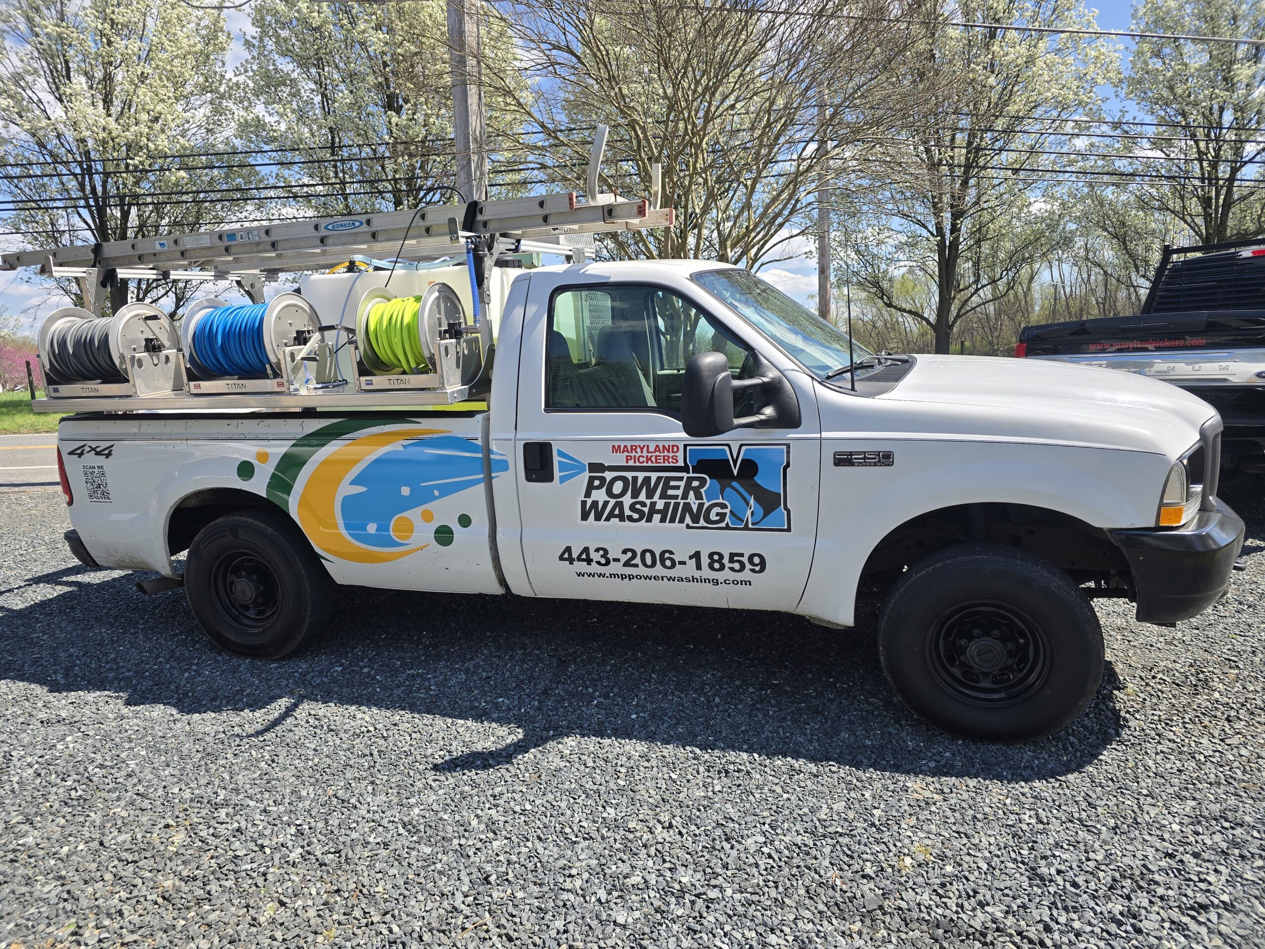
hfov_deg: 73.9
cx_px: 632
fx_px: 841
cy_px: 474
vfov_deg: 58.9
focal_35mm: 23
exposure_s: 1/514
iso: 12
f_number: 1.7
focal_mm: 6.3
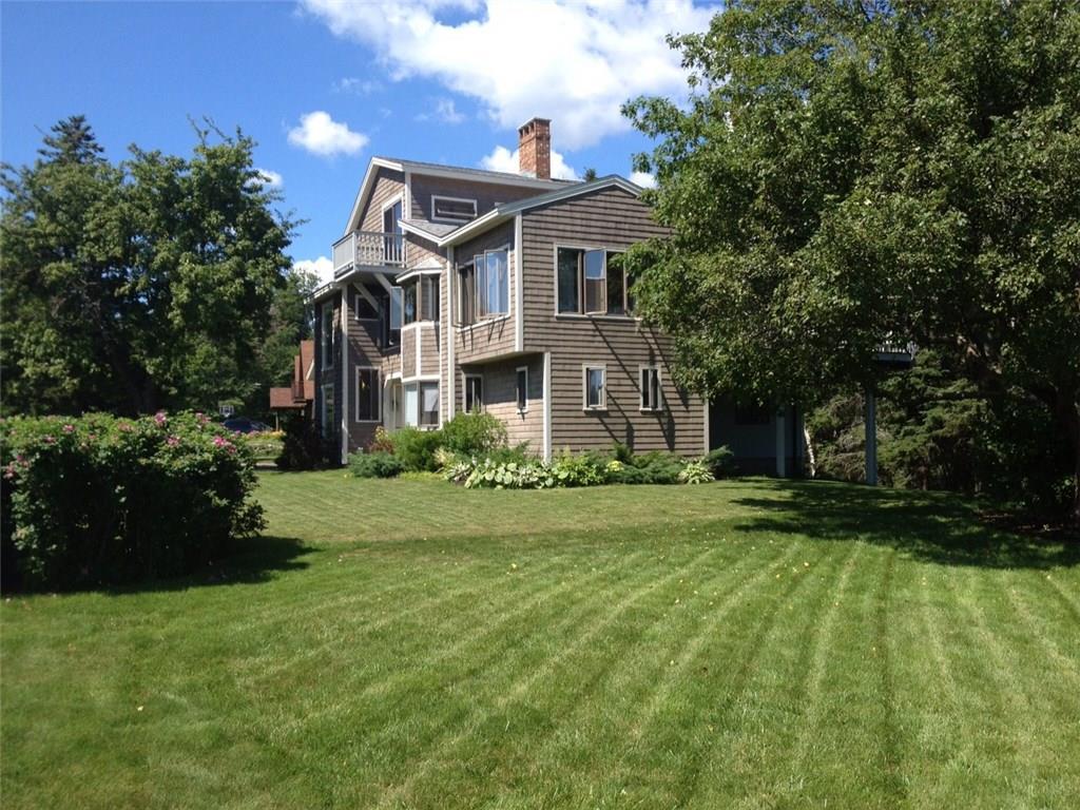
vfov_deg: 40.7
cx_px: 540
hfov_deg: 52.6
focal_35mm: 35
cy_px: 405
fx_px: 1092
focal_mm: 4.28
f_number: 2.4
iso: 64
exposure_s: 1/1104
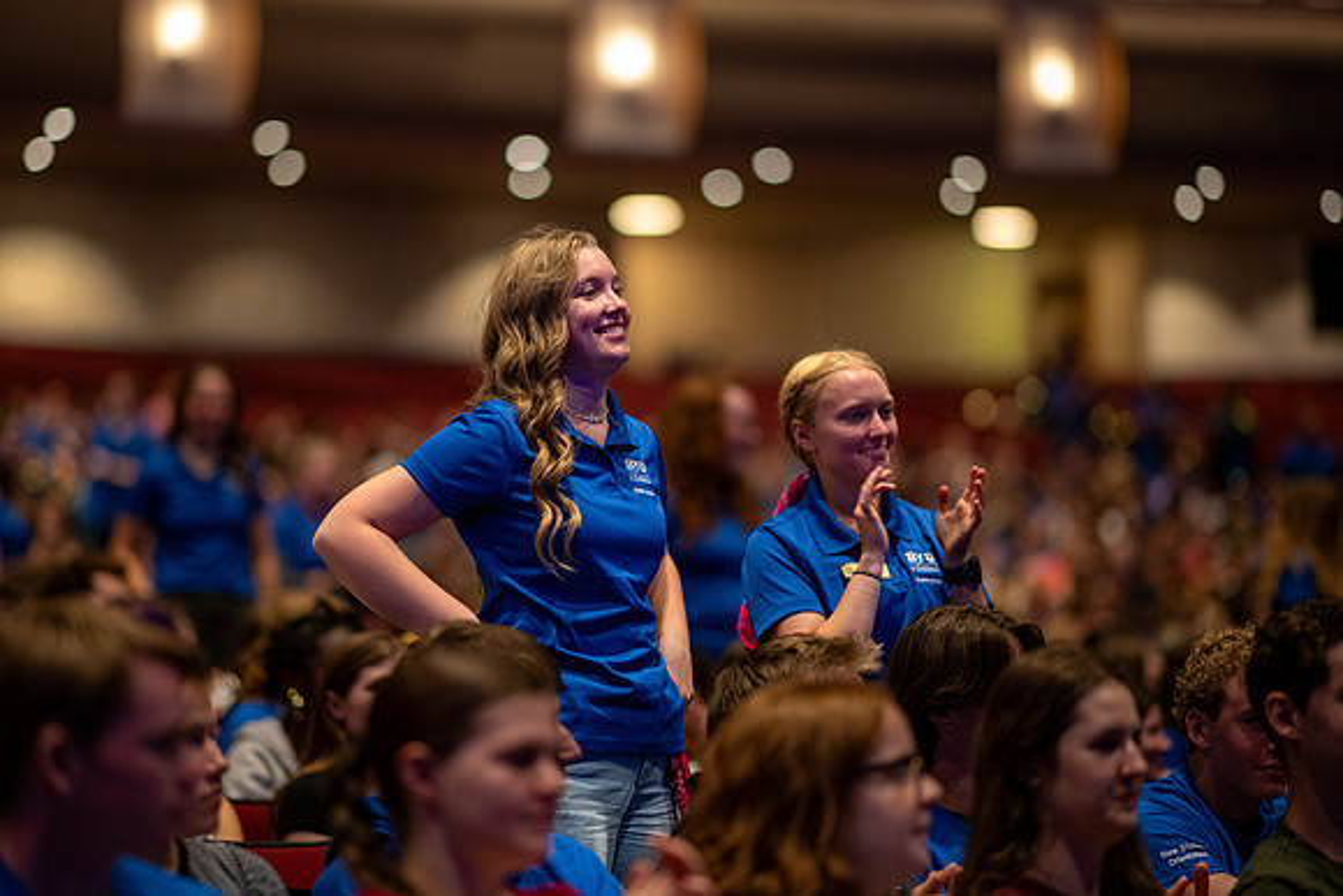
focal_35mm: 119
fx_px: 4446
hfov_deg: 17.2
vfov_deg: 11.5
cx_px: 581
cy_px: 429
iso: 500
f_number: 1.4
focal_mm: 105
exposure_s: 1/200
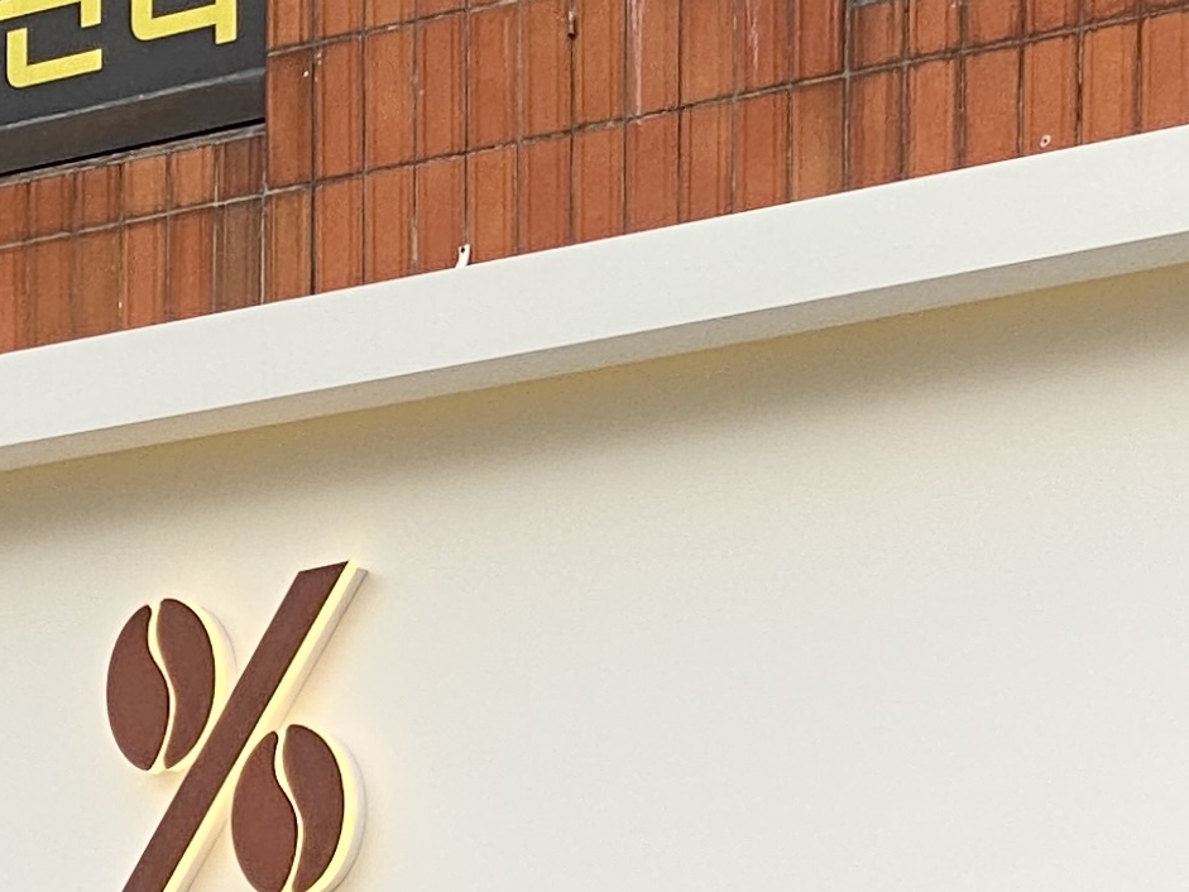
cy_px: 1641
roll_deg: -0.4
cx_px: 20
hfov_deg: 9.7
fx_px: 6939
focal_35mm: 202
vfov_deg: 7.1
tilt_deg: +1.2
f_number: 2
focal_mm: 6
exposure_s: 1/242
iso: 20
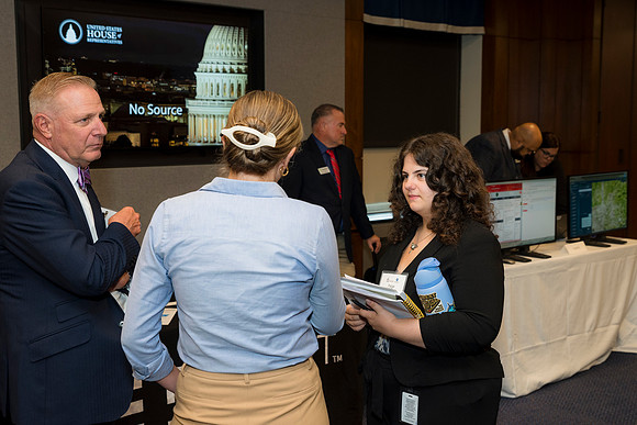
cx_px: 318
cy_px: 212
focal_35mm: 45
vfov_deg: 29.9
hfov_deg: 43.6
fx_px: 796
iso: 800
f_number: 5
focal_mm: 45
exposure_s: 1/125
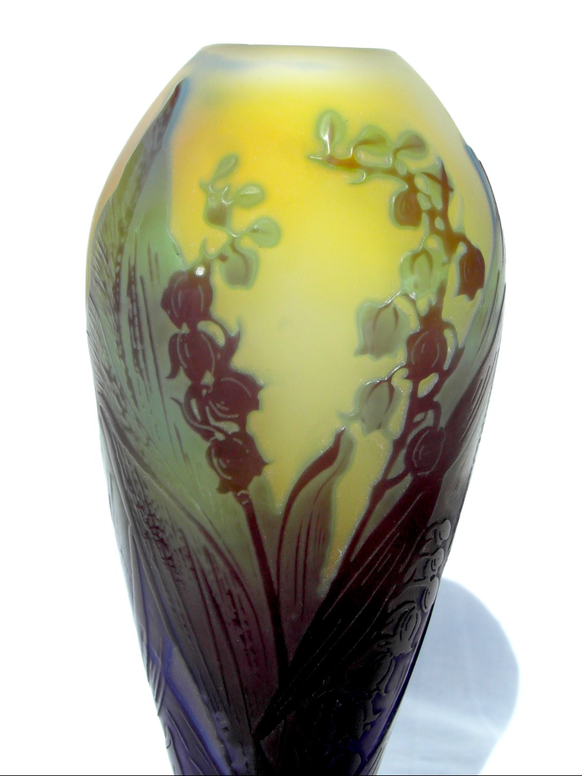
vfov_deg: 36.2
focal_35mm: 53
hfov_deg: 27.5
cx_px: 291
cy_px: 388
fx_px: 1188
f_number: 6
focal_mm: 8.7
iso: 80
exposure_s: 1/350
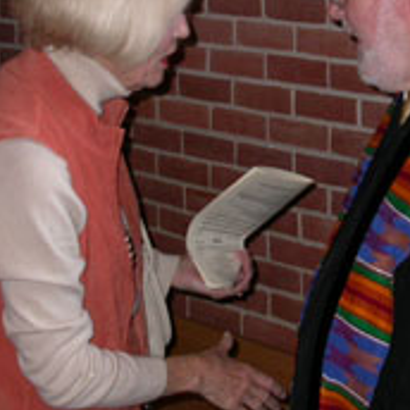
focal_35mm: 121
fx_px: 1621
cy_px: 105
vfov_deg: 14.4
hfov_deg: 14.4
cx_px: 300
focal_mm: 12.2
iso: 100
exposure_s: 1/60.3
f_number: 3
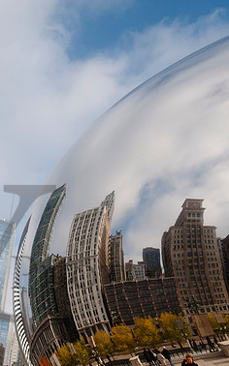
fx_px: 500
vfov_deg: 40.3
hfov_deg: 25.7
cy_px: 184
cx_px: 86
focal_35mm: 50
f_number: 4
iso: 320
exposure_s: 1/4000
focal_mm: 32
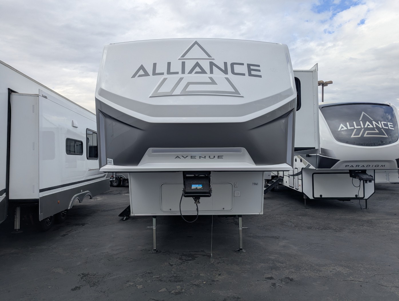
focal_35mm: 24
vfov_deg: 56.9
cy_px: 150
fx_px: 277
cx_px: 200
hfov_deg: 71.5
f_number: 1.85
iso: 47
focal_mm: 6.81
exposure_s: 1/898
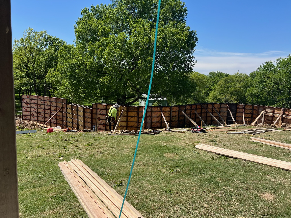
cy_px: 109
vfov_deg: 53.1
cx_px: 146
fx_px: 219
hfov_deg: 67.3
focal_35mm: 26
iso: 50
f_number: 1.5
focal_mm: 5.7
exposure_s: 1/3257
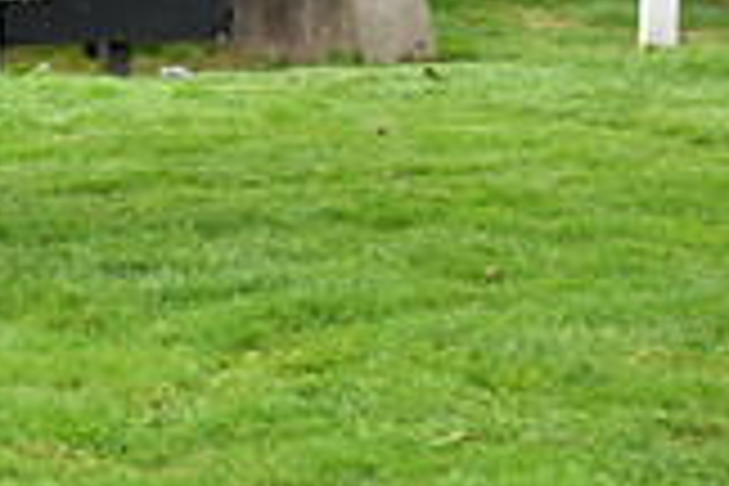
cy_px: -362
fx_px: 6884
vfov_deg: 4.0
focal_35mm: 340
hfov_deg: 6.0
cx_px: -441
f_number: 4.5
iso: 800
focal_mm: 95
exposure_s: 1/1250
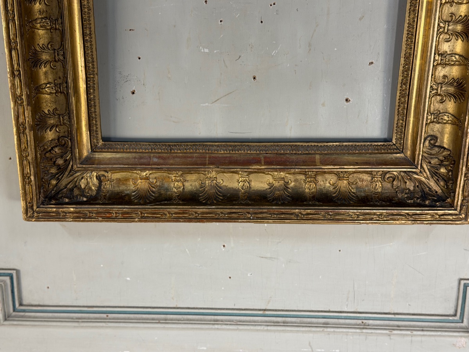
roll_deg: +0.0
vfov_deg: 30.3
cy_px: 176
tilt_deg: -15.7
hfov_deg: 39.7
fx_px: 650
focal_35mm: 48
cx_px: 234
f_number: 1.78
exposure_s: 1/50
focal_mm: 6.76
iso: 100
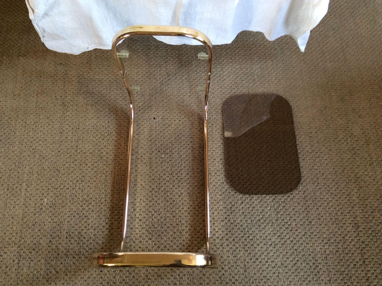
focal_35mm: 32
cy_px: 143
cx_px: 191
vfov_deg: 44.1
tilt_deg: -69.5
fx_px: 353
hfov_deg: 56.9
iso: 100
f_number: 2.4
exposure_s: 1/25
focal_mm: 3.3
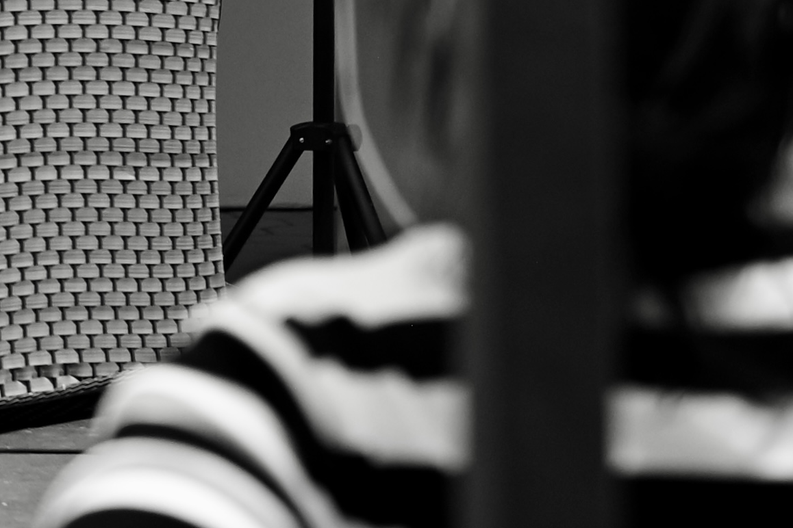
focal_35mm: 169
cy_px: -410
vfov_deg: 7.9
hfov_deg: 11.0
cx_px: -803
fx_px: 3722
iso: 400
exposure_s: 1/500
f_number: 2.8
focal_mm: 40
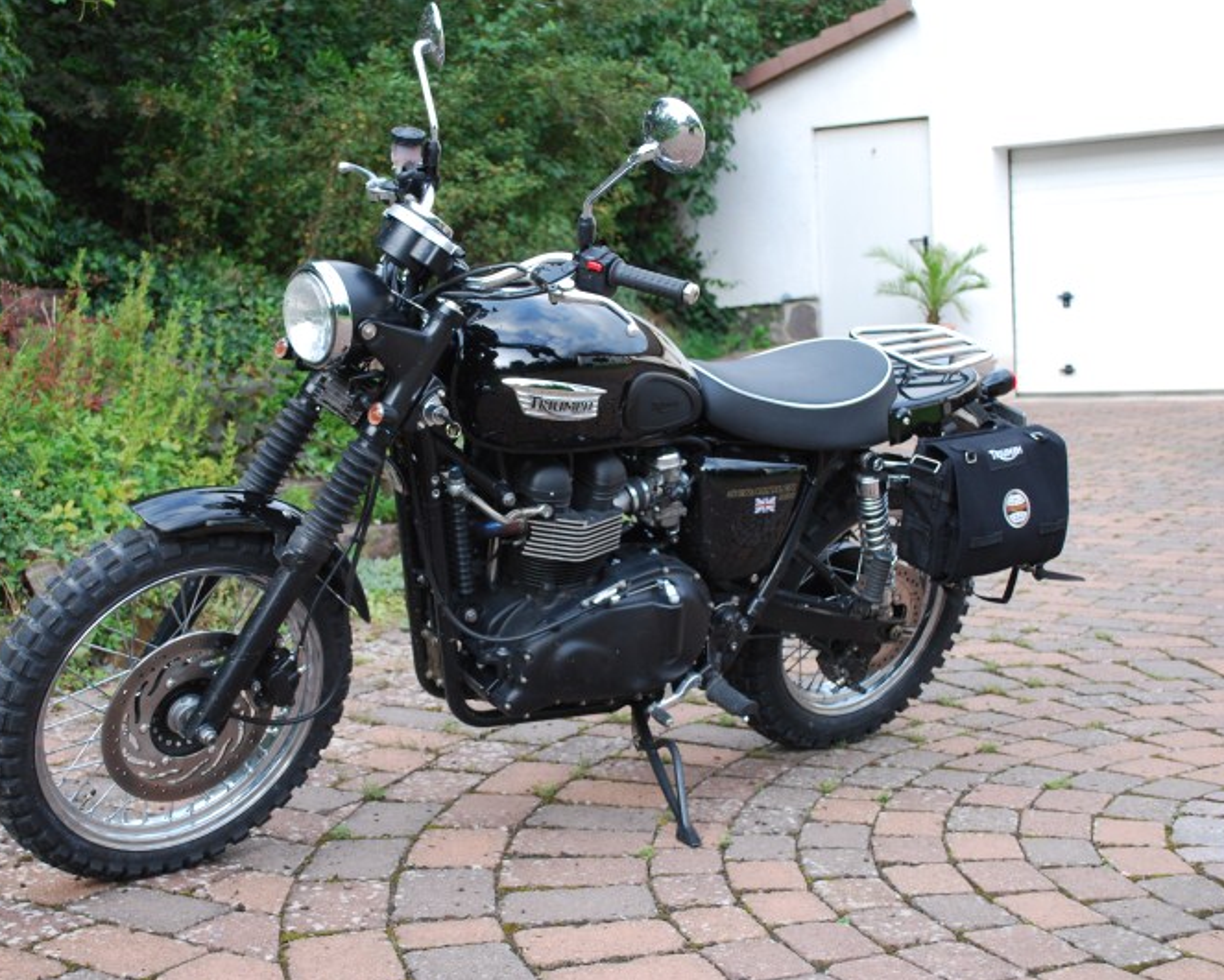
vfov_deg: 29.7
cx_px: 504
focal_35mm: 51
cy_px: 493
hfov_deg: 36.5
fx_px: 1848
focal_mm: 30
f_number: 4.8
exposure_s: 1/60
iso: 200
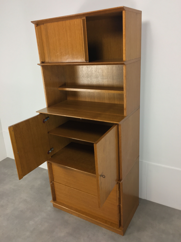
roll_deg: +3.1
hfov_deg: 48.2
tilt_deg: -19.0
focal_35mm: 29
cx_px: 90
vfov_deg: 61.7
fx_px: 202
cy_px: 121
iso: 64
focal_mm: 4.15
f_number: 2.2
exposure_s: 1/30
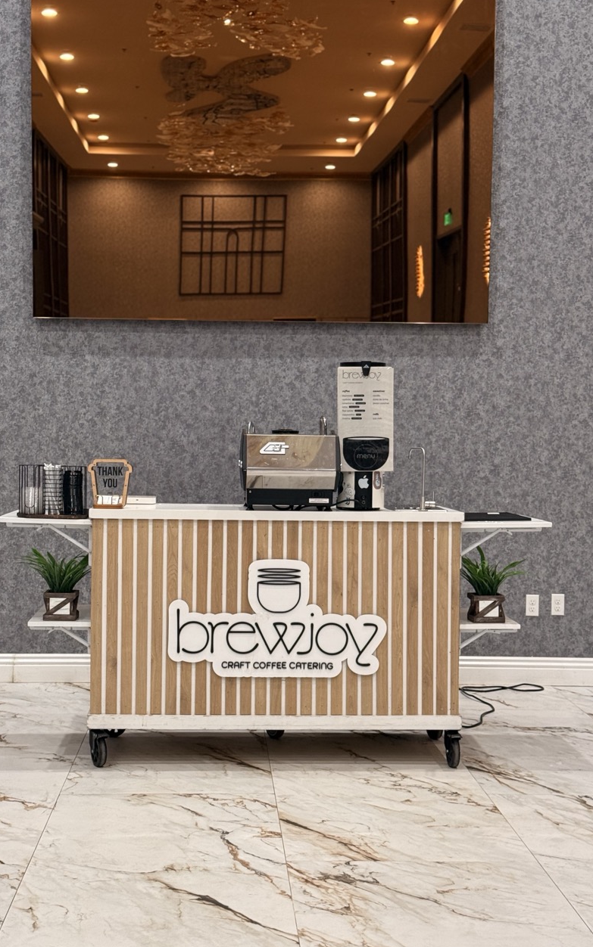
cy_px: 471
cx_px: 270
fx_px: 1344
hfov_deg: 24.9
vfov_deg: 38.9
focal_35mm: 52
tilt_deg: -1.3
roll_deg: -1.0
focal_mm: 6.76
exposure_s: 1/60
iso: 200
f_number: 1.78
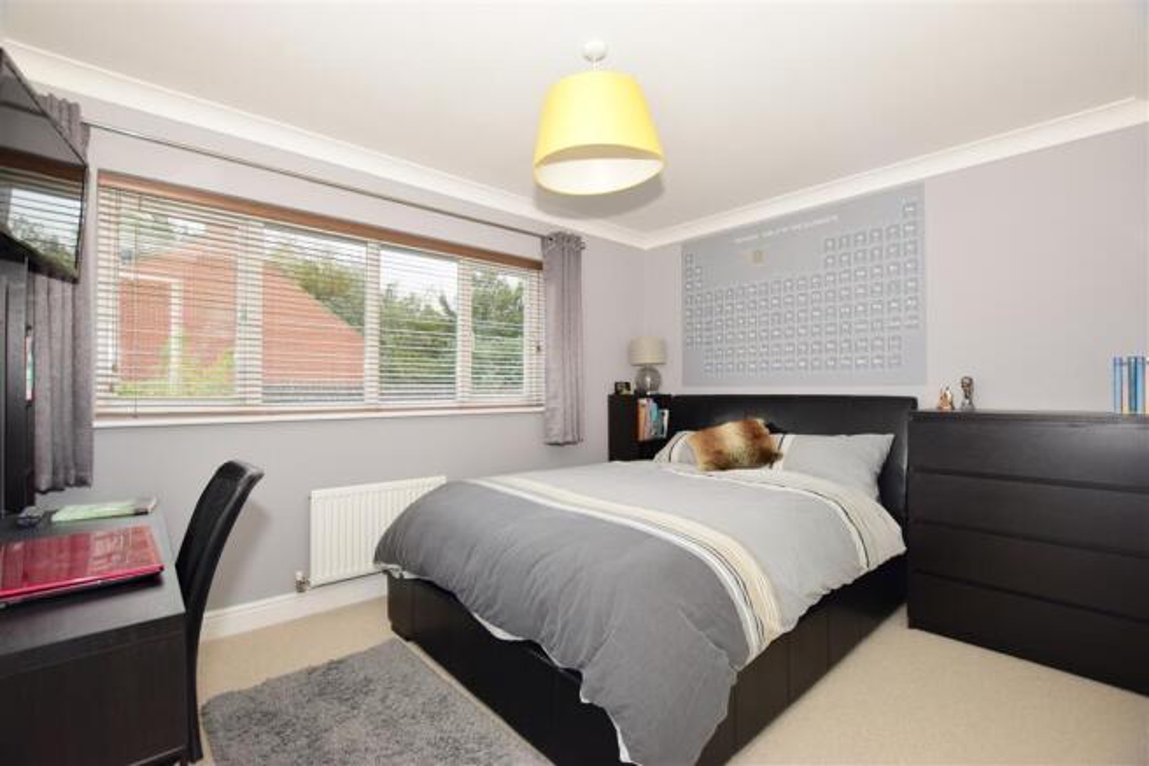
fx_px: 479
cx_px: 574
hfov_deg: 100.4
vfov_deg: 77.3
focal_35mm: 15
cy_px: 383
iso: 400
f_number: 5.6
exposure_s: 1/125
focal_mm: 10
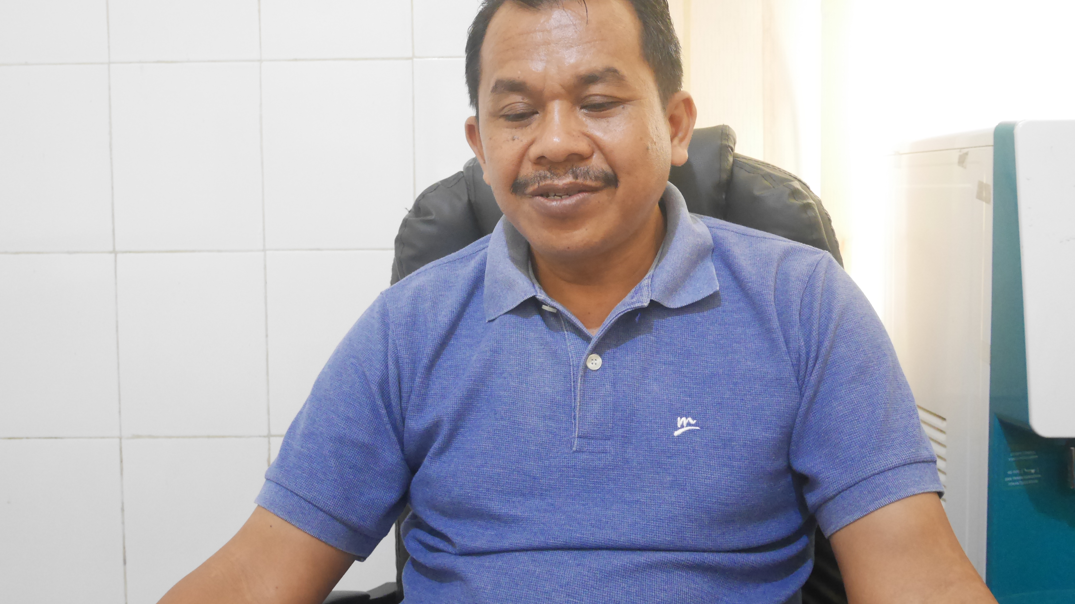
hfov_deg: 56.6
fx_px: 998
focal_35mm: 35
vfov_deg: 33.6
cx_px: 537
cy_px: 245
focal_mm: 16
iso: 3200
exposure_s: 1/50
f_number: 3.9
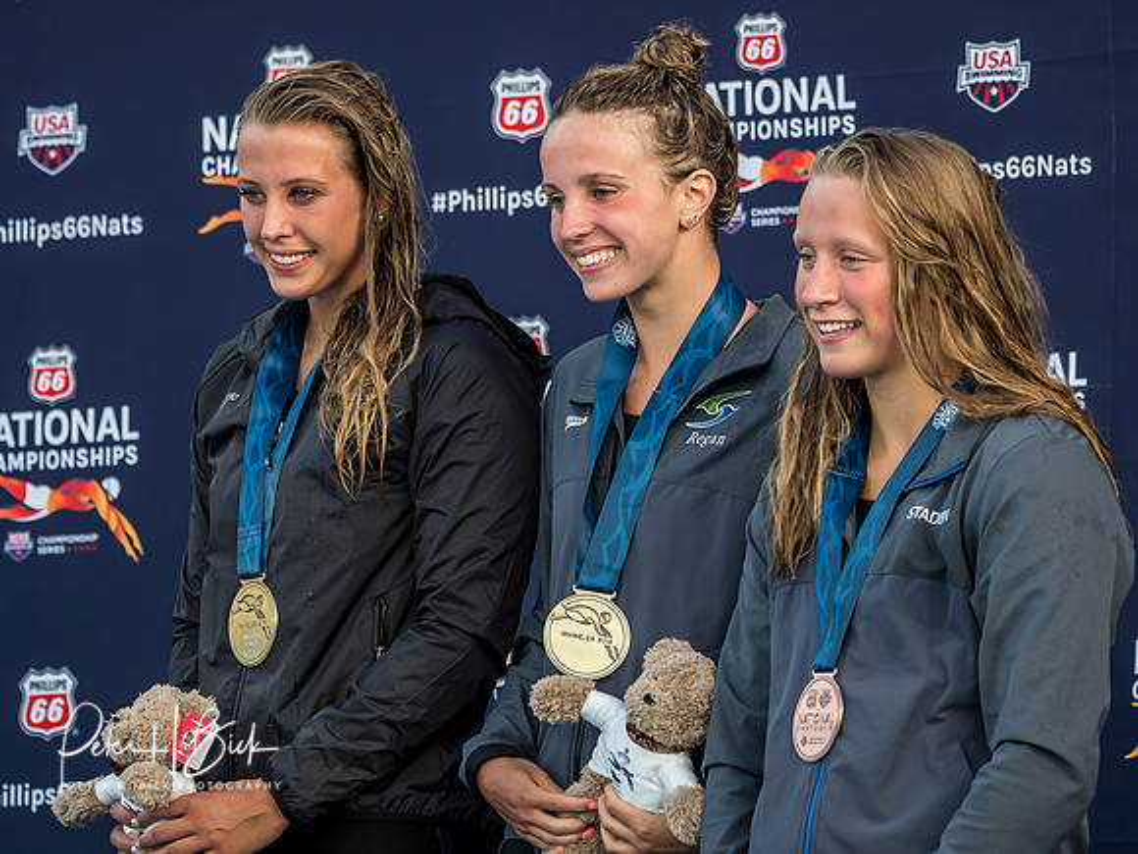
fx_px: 19106
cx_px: 636
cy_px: 257
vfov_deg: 2.6
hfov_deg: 3.4
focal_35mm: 581
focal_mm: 200
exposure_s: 1/400
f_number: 3.5
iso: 400
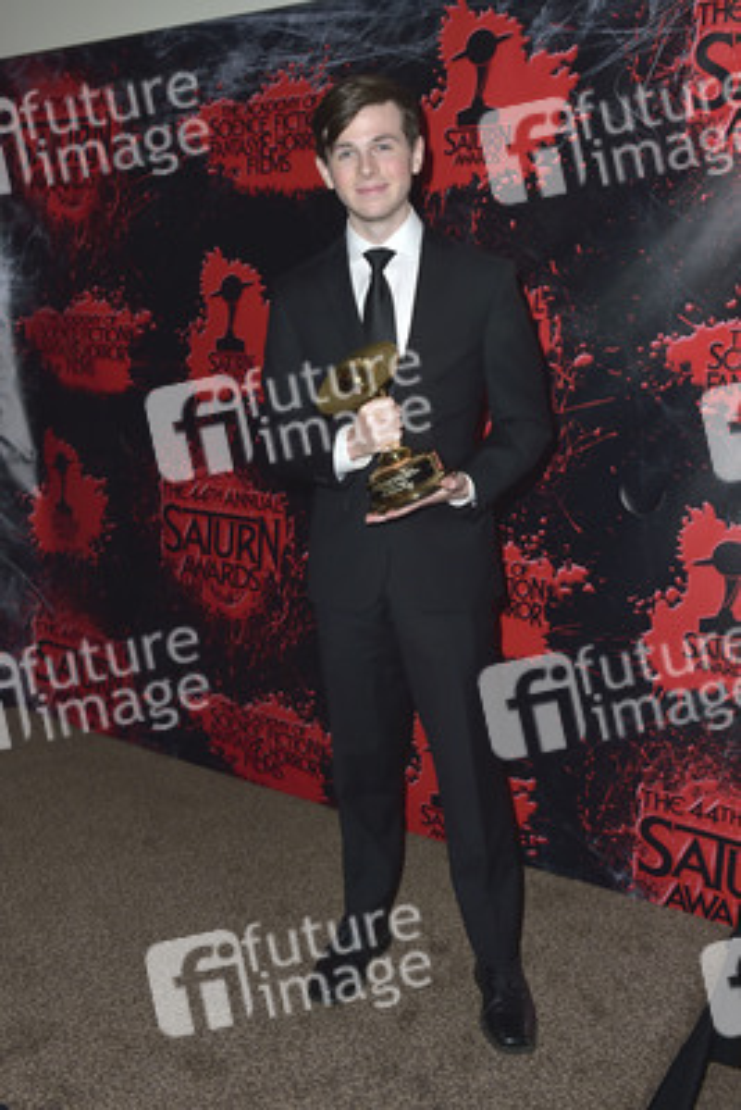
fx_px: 956
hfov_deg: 42.4
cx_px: 370
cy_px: 555
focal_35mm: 31
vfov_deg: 60.3
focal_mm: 31
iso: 250
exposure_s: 1/250
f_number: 6.3
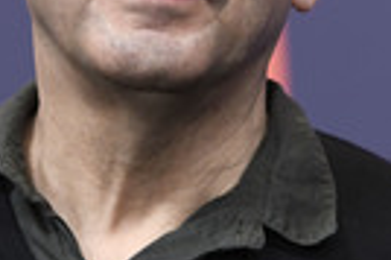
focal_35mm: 521
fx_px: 5652
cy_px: 41
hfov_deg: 4.0
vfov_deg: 2.6
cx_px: 133
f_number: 3.5
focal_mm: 155
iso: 1000
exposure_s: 1/250
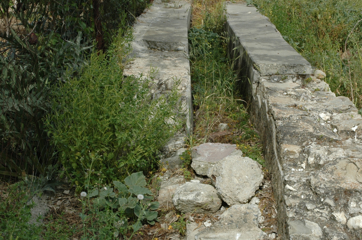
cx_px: 224
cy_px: 161
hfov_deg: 27.3
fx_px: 743
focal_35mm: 74
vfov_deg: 18.3
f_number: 9
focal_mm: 34
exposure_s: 1/320
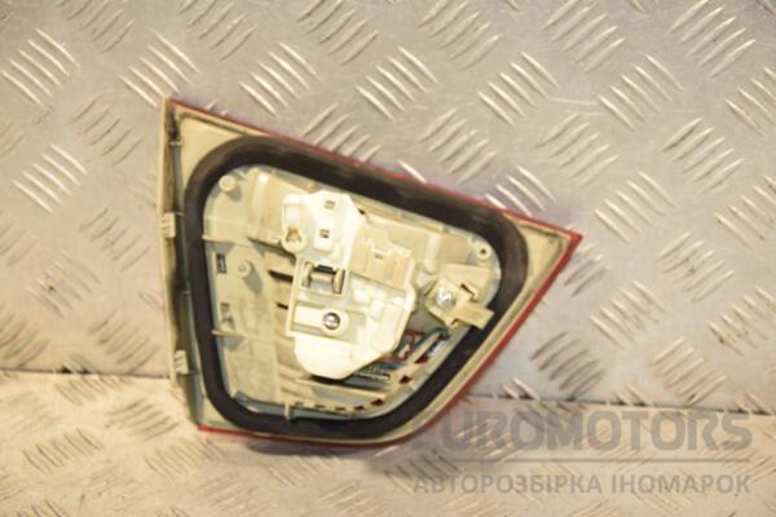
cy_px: 258
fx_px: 2134
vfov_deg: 13.8
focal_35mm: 99
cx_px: 388
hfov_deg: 20.6
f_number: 6.3
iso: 800
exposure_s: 1/200
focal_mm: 66
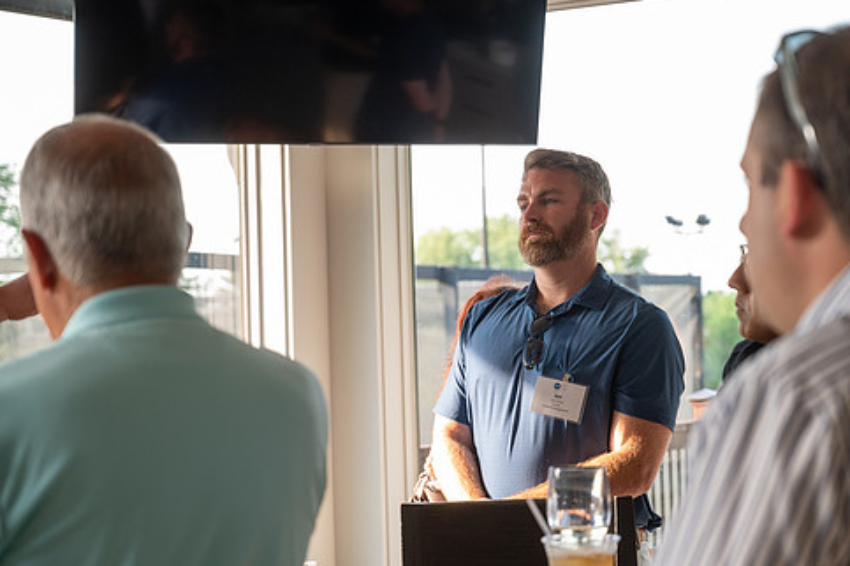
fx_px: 1983
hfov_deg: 24.2
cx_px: 502
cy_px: 315
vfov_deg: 16.3
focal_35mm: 84
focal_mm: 70
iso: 640
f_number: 4
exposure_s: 1/250
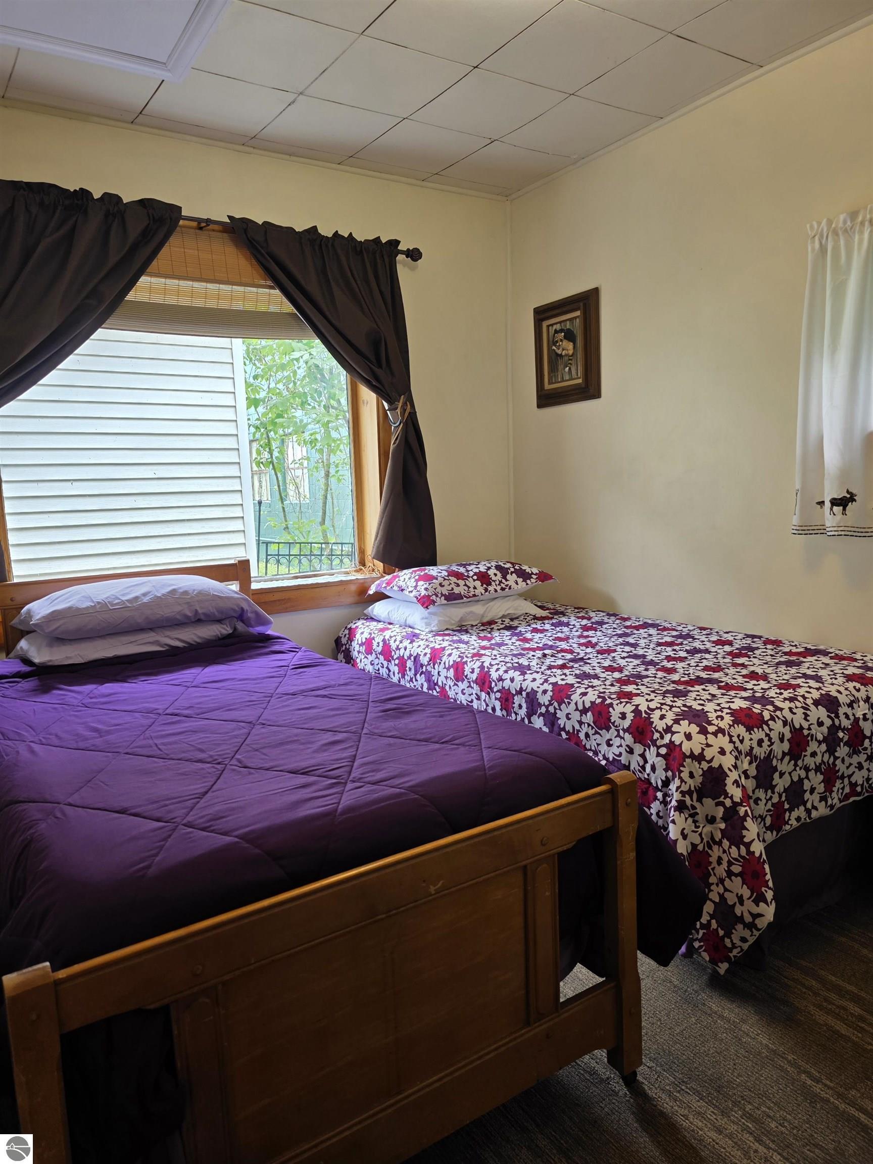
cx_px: 436
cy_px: 582
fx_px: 773
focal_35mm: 23
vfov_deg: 73.9
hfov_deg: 58.9
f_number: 1.7
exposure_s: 1/120
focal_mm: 6.3
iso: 64
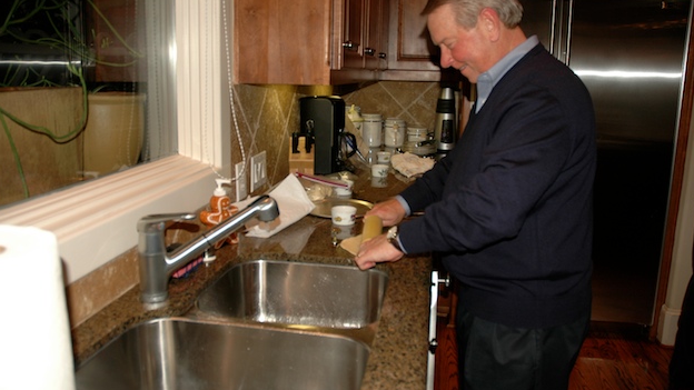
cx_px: 343
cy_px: 170
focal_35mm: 29
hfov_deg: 66.1
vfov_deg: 40.1
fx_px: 534
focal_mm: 18
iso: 200
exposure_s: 1/60
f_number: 3.5
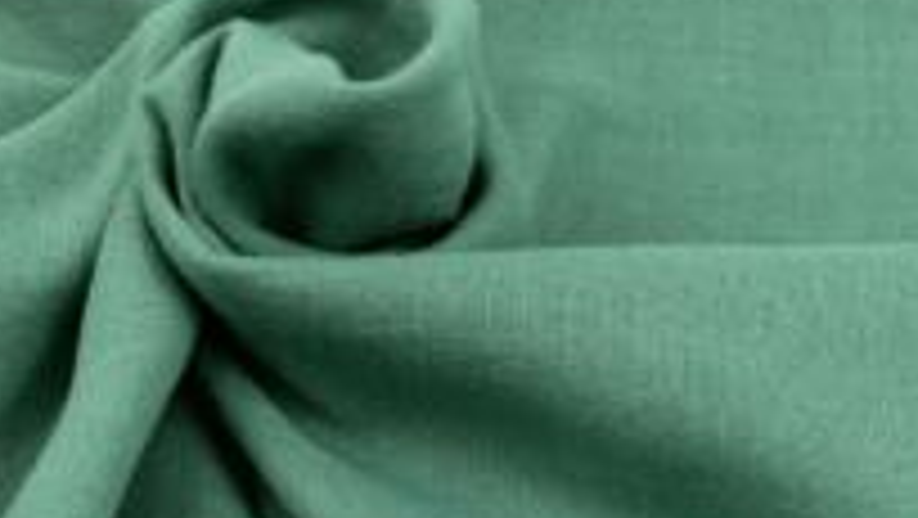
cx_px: 342
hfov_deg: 26.4
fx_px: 1948
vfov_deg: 15.1
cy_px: 282
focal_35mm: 80
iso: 800
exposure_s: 1/80
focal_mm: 11.1
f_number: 6.3
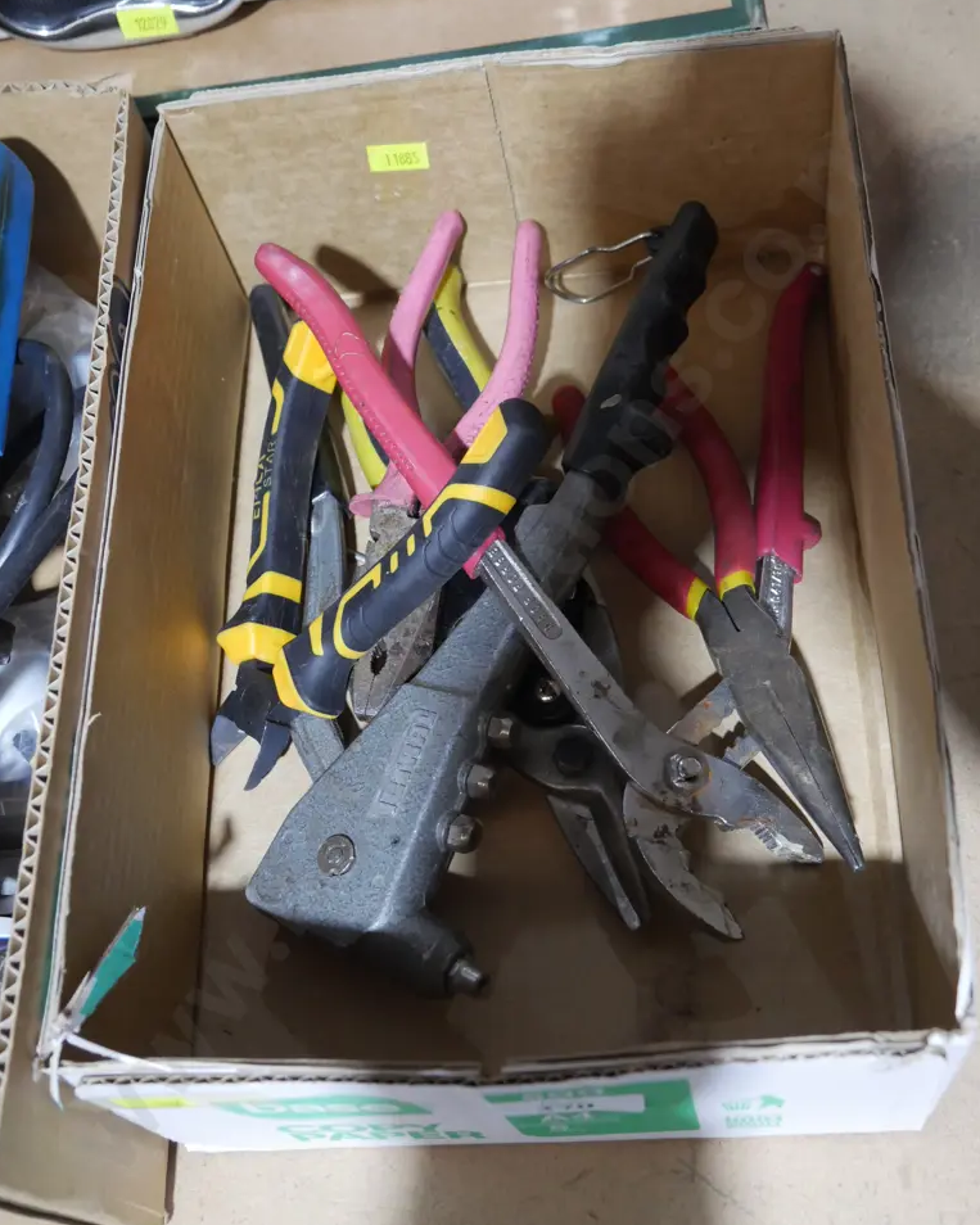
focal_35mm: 44
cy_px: 638
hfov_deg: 34.1
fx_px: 1595
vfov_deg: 42.0
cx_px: 488
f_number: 4.6
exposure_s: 1/60
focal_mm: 21
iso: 1600
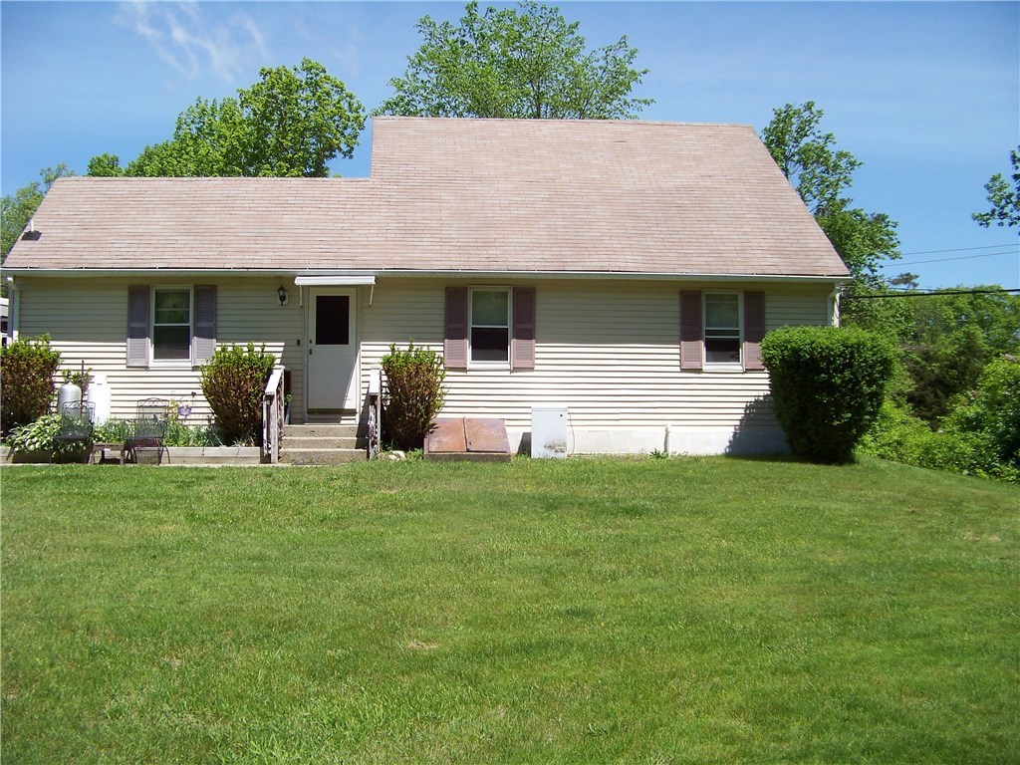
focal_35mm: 36
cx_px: 510
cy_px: 382
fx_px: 1061
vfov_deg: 39.7
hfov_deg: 51.4
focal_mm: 5.85
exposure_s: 1/1000
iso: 66
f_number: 2.8
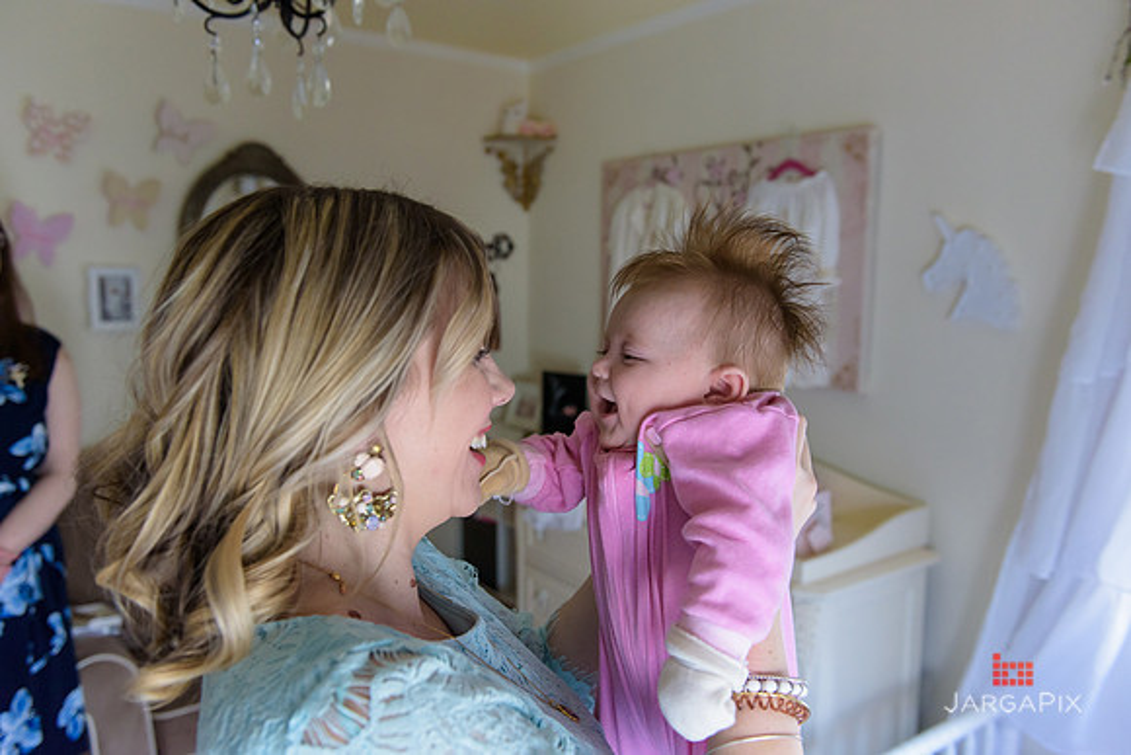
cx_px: 566
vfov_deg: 45.0
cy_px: 378
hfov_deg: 63.6
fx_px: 911
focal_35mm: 29
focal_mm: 29
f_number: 3.2
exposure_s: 1/200
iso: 1600
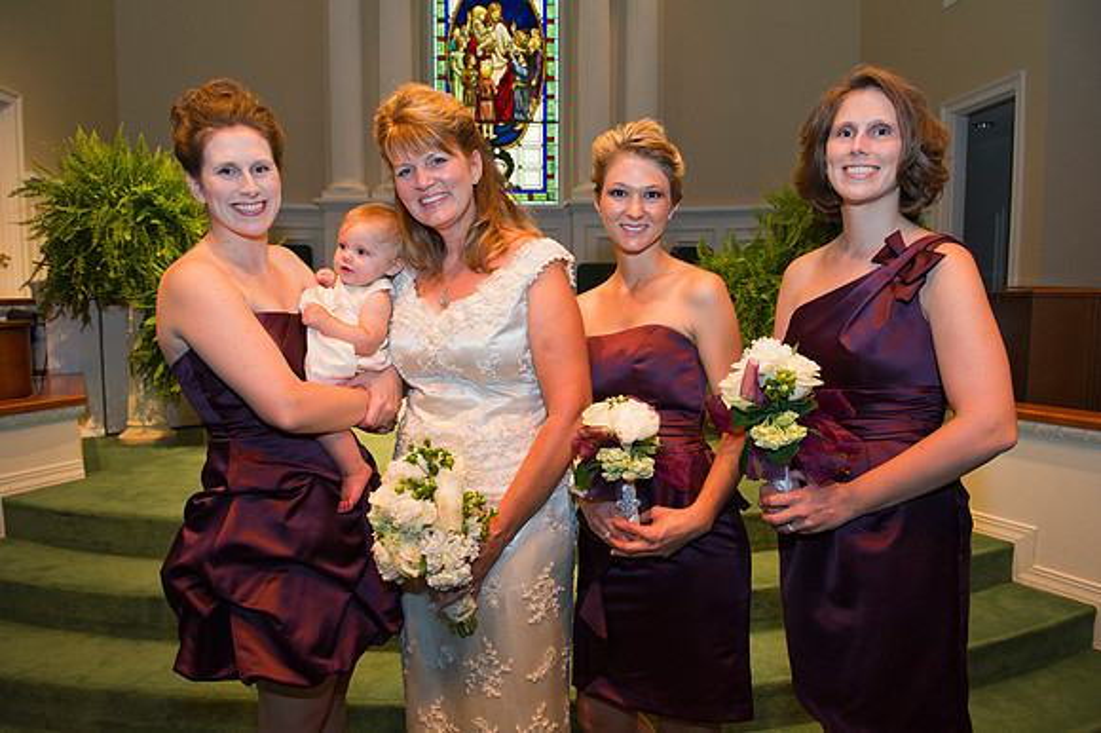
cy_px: 366
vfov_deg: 49.5
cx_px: 550
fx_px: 795
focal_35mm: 26
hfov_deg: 69.4
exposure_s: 1/50
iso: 1600
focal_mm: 26
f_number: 5
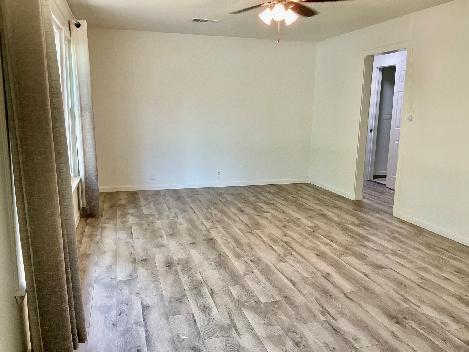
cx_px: 234
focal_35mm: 29
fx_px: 393
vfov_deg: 48.2
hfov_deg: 61.7
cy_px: 176
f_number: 1.8
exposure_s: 1/60
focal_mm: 3
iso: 50
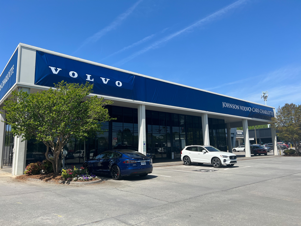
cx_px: 150
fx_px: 226
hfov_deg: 67.3
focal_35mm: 26
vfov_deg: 53.1
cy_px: 113
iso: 50
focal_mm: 5.7
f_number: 1.5
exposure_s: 1/3400
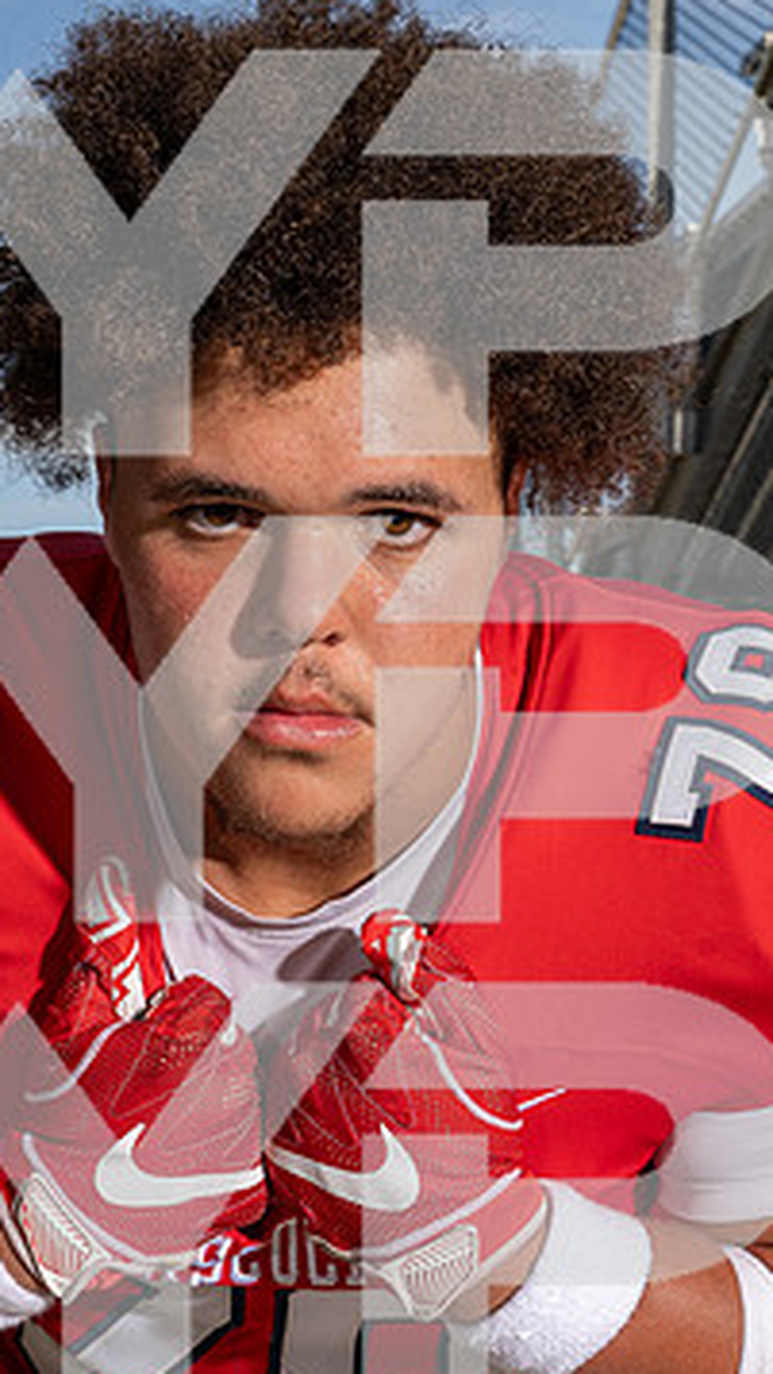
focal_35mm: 63
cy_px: 722
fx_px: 2294
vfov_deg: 33.3
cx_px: 300
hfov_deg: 19.1
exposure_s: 1/250
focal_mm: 37
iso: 160
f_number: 10
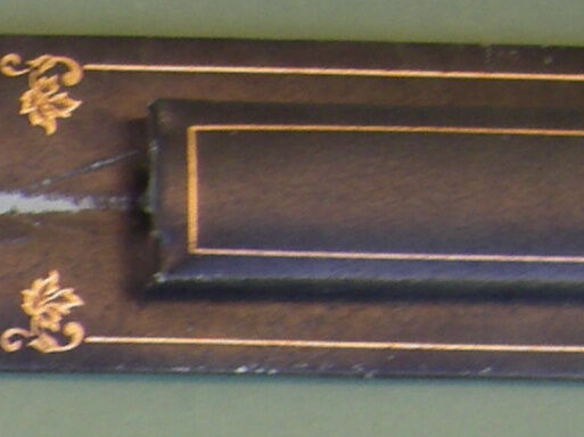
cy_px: 681
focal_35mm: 242
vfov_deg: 6.1
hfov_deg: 7.9
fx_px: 4080
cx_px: -537
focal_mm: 6.3
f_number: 3.5
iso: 64
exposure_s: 1/50
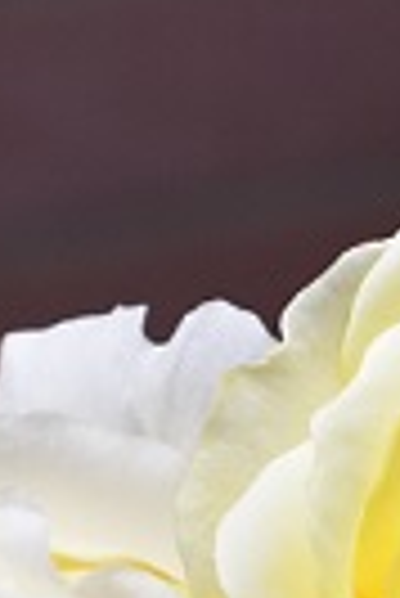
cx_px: 530
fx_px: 7081
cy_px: 1922
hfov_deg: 3.2
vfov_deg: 4.6
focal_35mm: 426
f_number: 8
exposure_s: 1/200
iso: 800
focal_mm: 40
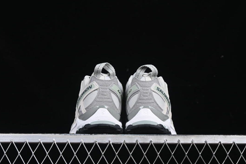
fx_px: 519
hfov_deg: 26.6
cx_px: 122
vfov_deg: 18.0
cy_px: 83
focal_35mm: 76
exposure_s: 1/80
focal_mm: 50
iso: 160
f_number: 8
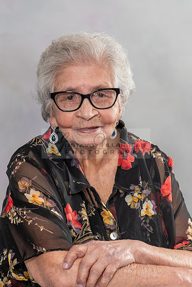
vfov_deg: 21.2
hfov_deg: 14.2
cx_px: 128
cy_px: 146
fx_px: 769
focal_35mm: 96
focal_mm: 58
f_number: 5.6
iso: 200
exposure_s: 1/125
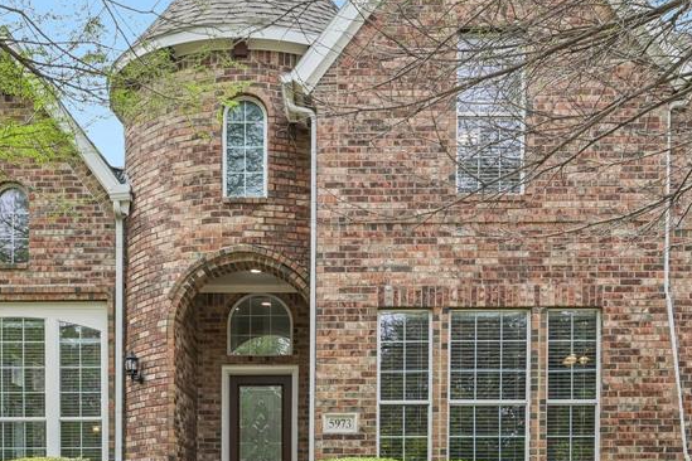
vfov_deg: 31.9
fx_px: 806
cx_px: 316
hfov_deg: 46.4
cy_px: 253
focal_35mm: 42
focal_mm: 22.5
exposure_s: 1/500
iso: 400
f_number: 8
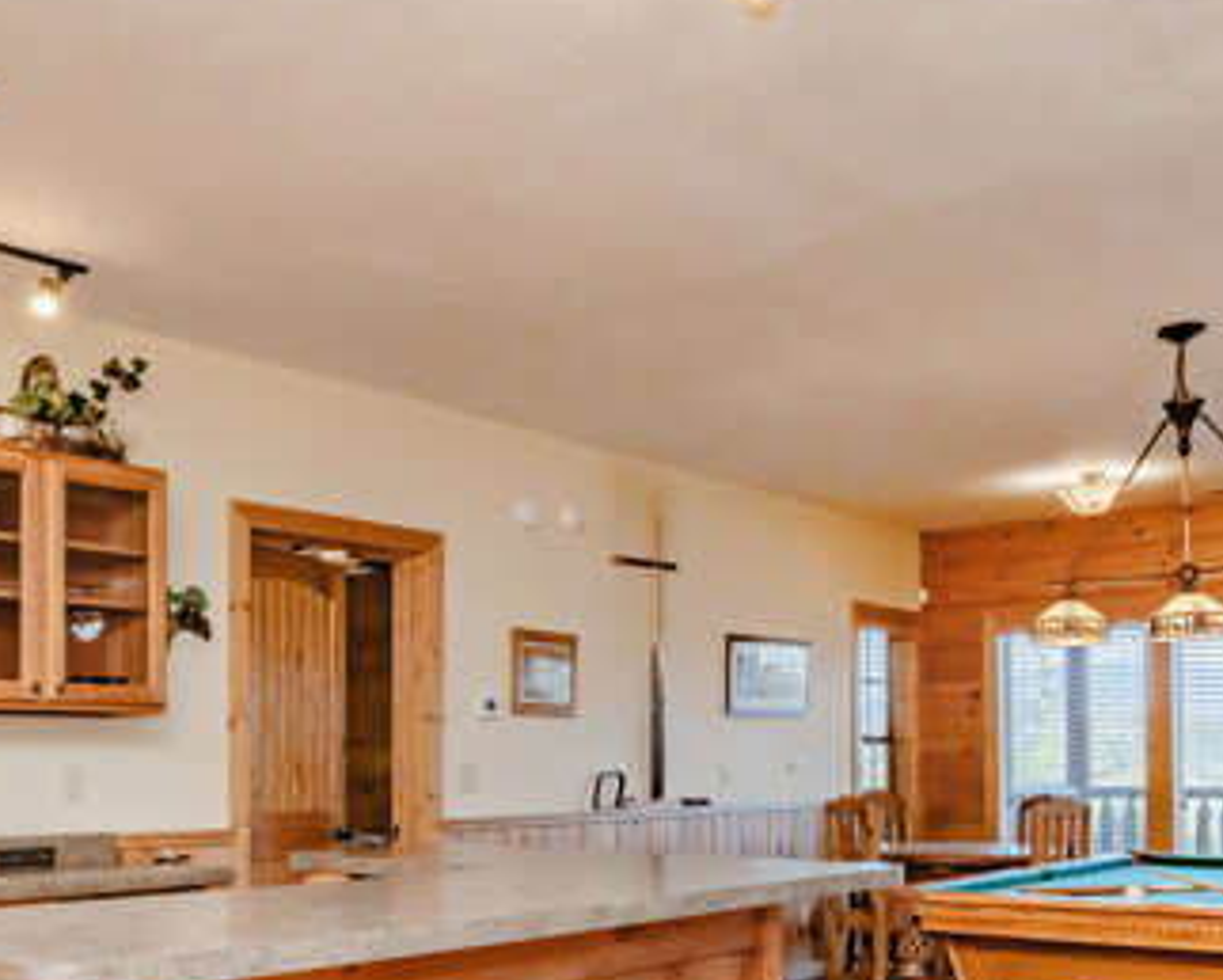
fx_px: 1376
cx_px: 403
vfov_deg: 37.4
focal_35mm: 38
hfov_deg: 47.1
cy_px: 824
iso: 1250
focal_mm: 17
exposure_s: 1/250
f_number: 9
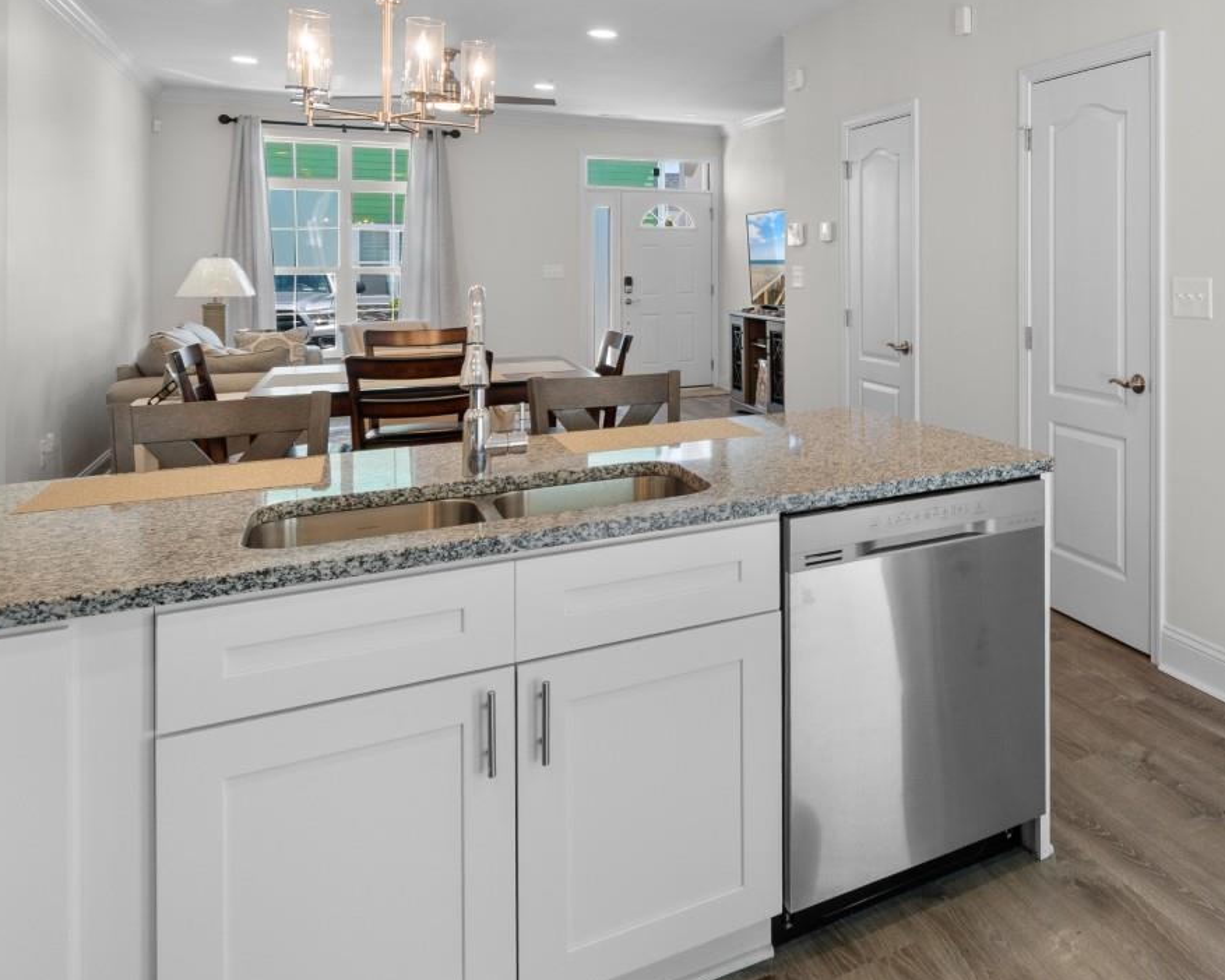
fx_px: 943
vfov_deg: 52.3
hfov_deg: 59.4
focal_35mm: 26
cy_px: 232
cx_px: 1025
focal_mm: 10
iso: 100
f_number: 4.5
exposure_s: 1/50
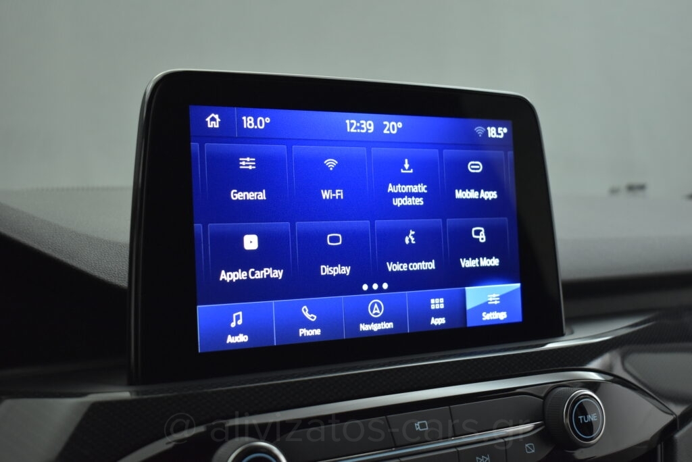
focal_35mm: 45
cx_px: 346
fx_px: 865
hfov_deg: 43.6
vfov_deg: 29.9
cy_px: 231
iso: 1600
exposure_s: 1/100
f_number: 4.2
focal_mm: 30
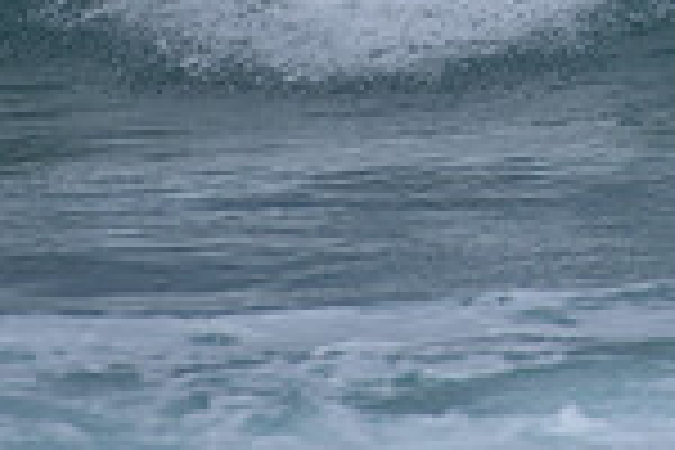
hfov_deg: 1.1
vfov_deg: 0.7
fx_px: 36147
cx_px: 837
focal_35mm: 1928
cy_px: -223
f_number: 5.6
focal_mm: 500
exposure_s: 1/2000
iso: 160
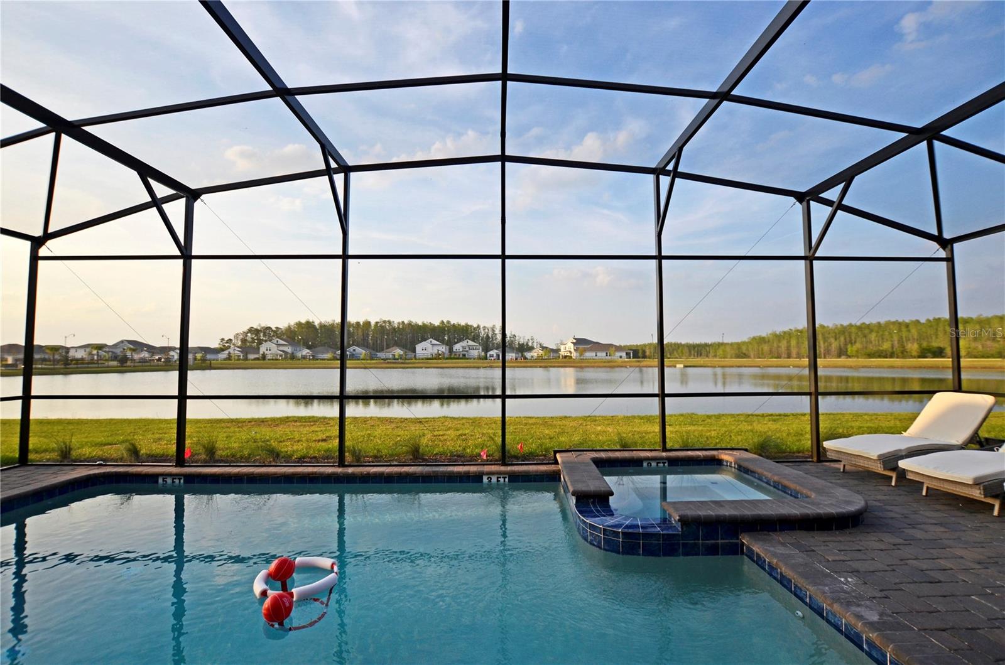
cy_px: 332
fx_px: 418
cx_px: 502
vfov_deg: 77.0
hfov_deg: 100.5
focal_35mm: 15
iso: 250
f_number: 4.5
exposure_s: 1/800
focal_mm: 10
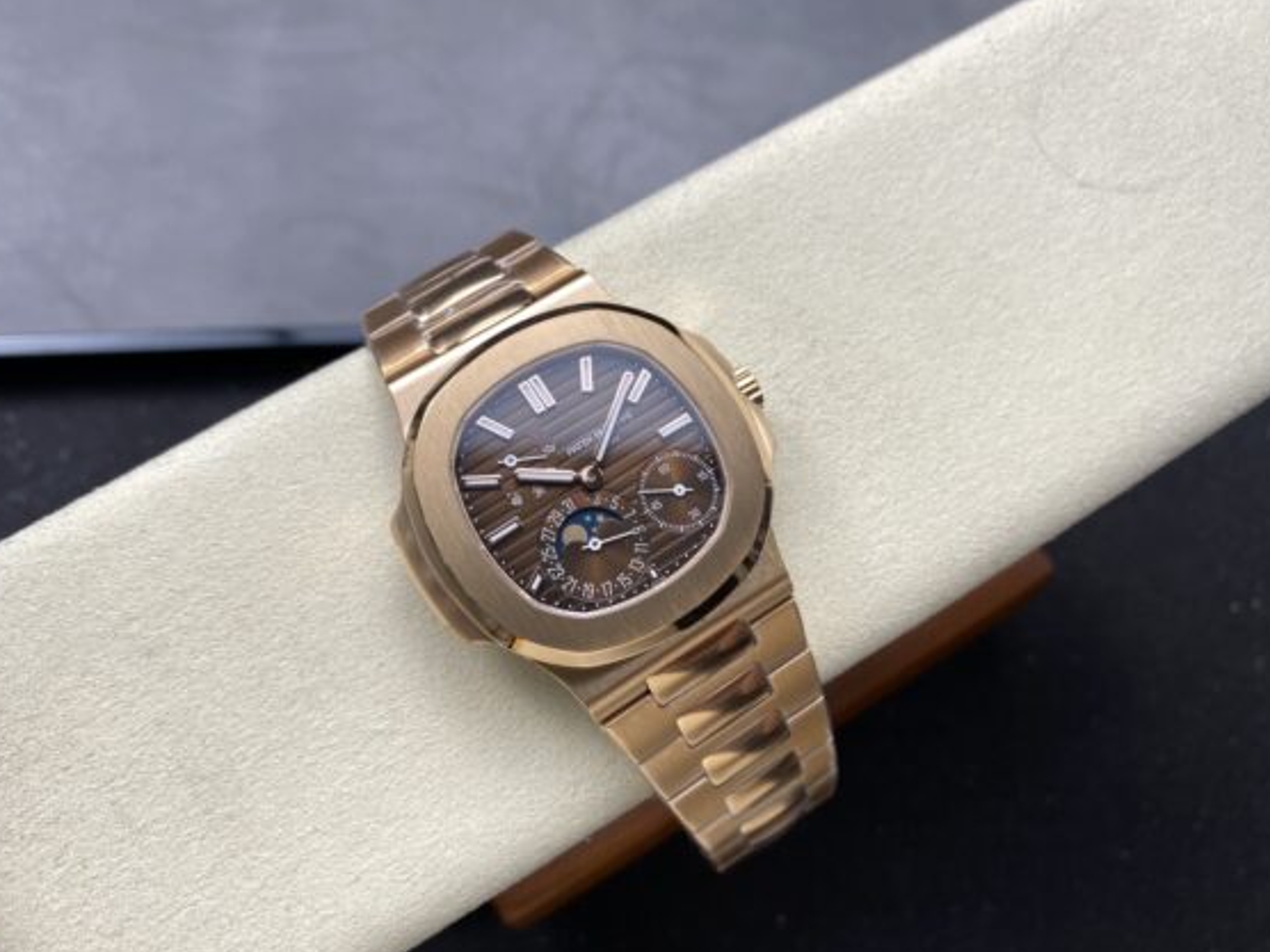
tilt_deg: -75.2
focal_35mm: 27
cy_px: 493
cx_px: 653
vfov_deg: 51.3
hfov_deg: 65.3
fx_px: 991
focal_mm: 4.25
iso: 32
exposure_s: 1/237
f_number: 1.8
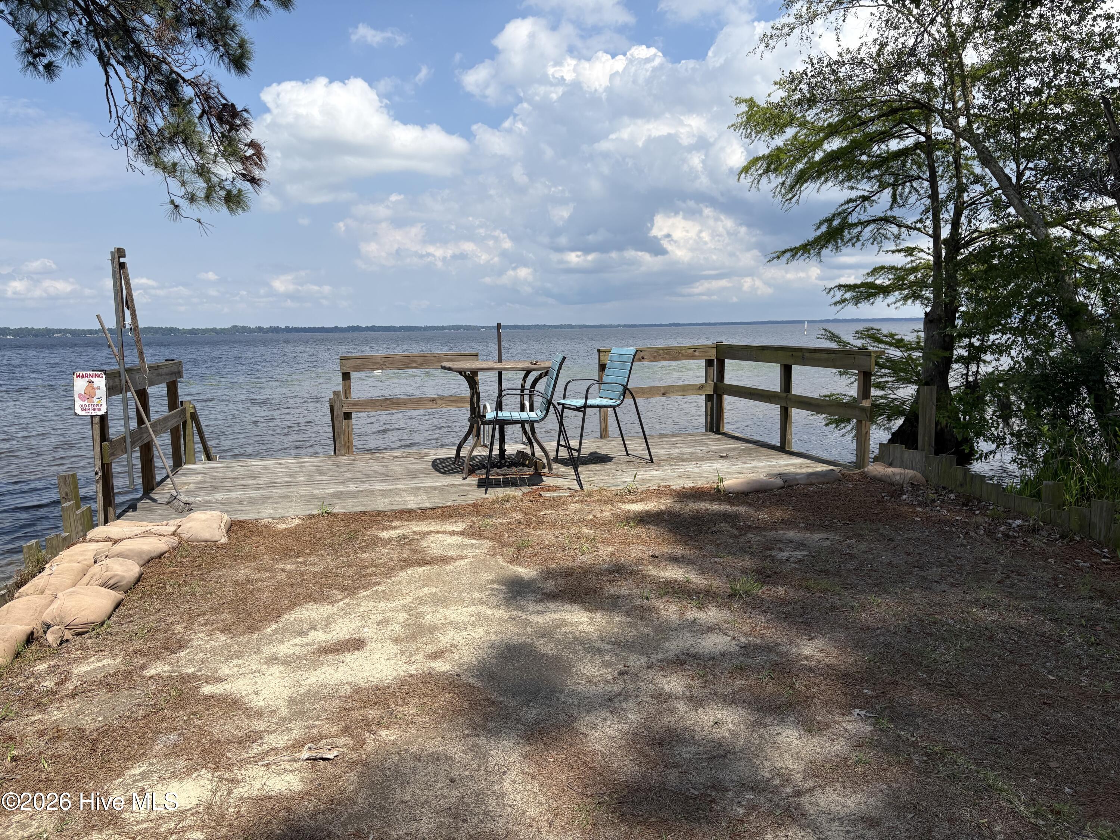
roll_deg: +1.6
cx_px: 560
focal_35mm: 26
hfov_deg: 67.3
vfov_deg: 53.1
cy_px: 420
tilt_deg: -4.5
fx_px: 841
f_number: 1.6
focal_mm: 5.96
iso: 50
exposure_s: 1/4950
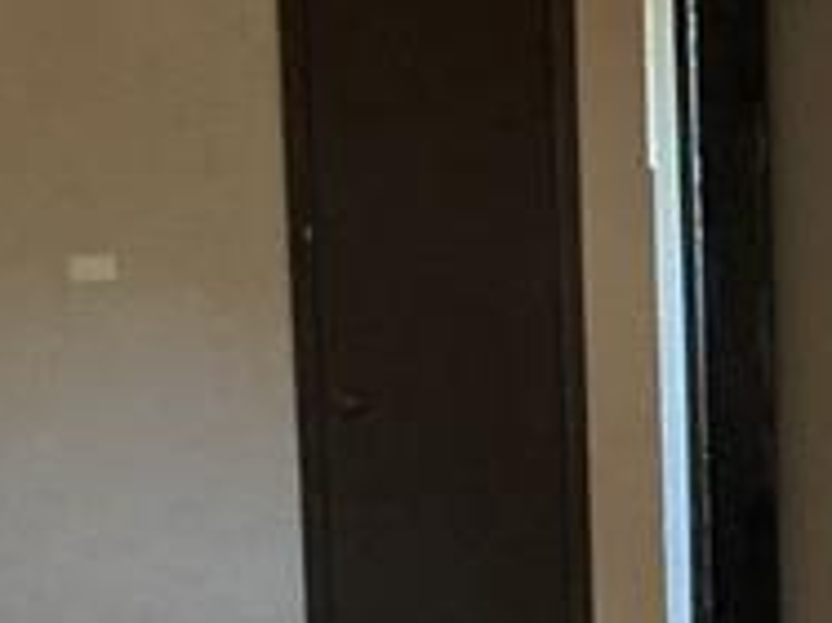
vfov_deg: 9.1
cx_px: 1415
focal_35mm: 159
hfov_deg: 11.7
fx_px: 3819
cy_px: 850
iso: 250
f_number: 1.8
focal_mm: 3
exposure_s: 1/30
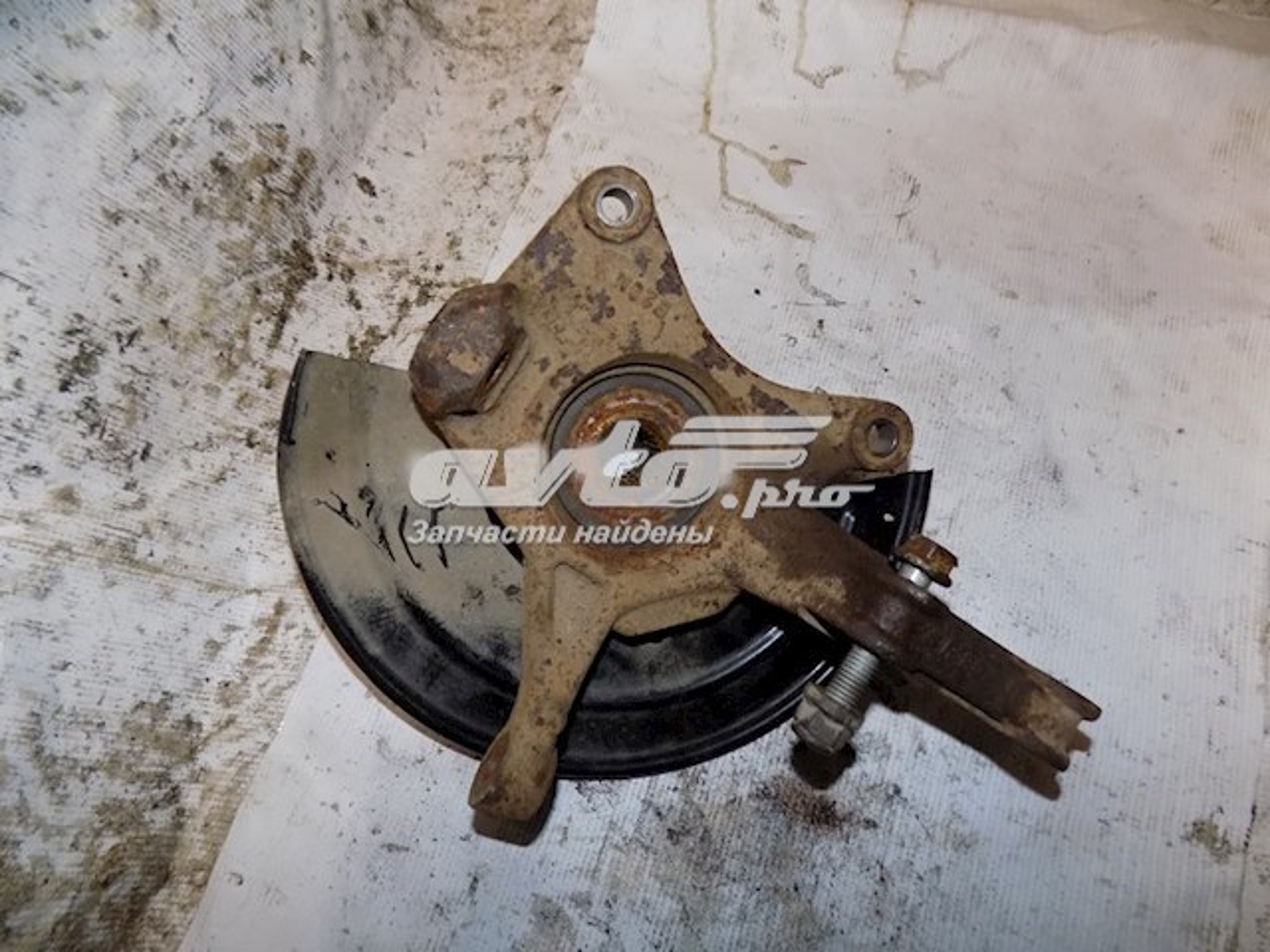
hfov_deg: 73.9
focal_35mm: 23
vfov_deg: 58.9
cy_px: 476
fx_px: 844
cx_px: 635
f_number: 3.1
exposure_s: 1/30
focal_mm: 4
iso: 200
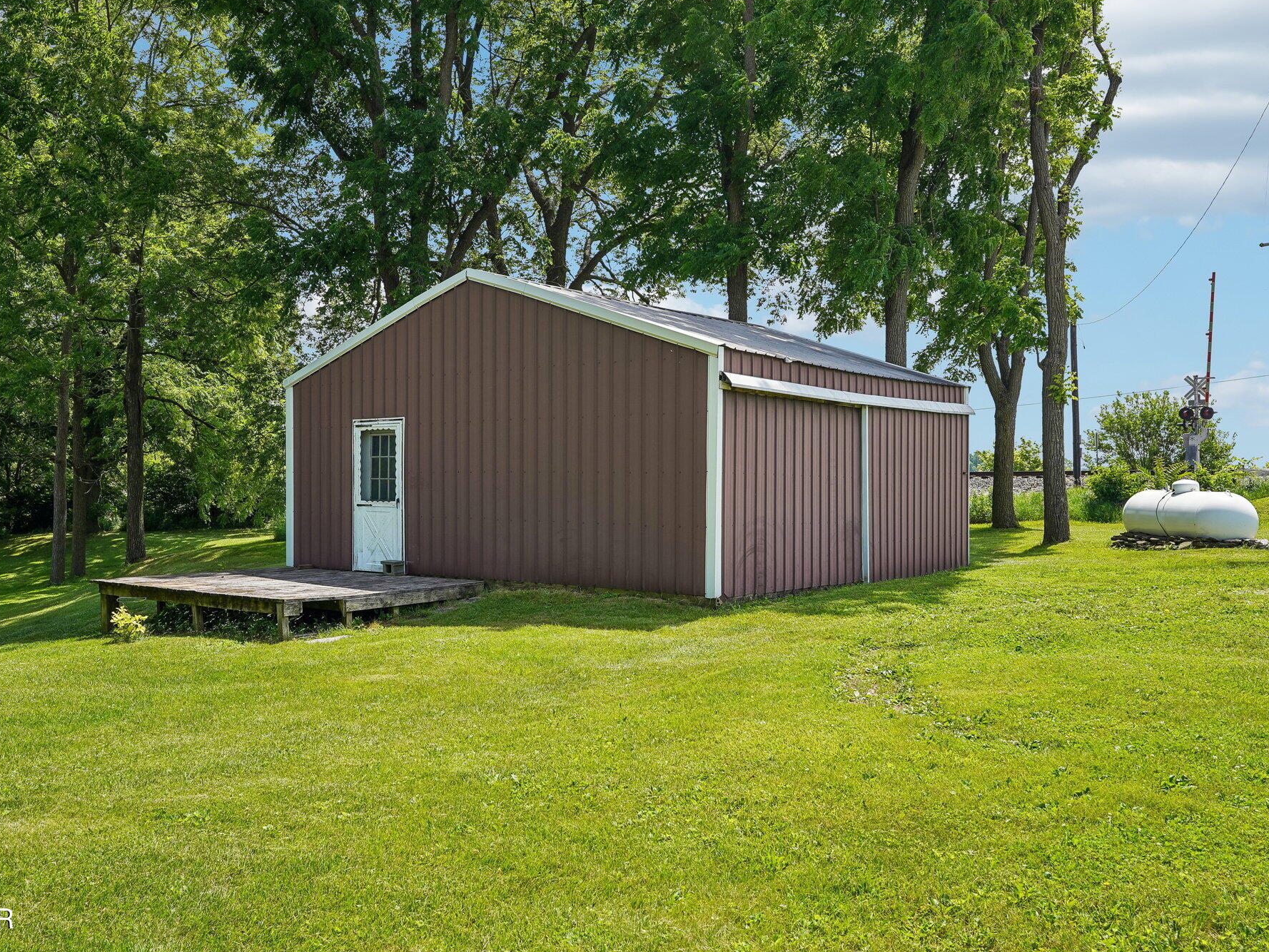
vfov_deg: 44.7
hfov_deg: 57.4
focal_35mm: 32
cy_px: 476
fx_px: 1157
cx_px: 572
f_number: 8
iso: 100
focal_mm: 28.5
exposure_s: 1/200
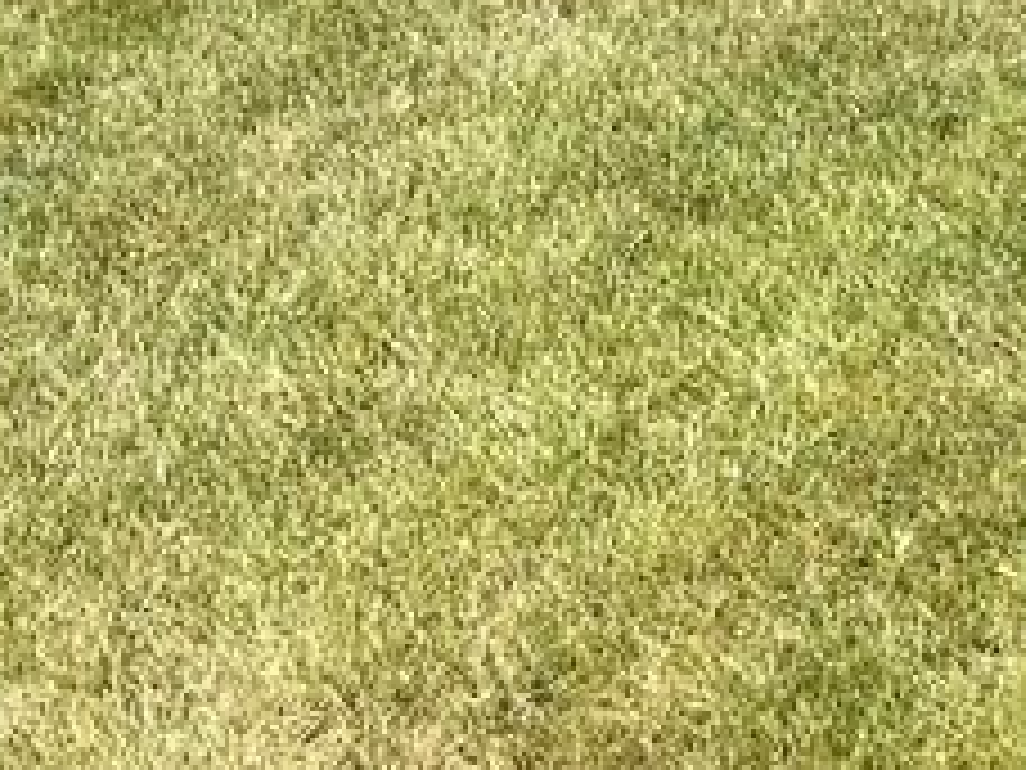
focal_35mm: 117
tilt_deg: -9.3
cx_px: 297
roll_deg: +4.0
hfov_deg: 16.8
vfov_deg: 11.3
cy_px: -815
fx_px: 3468
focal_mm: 5.1
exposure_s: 1/3344
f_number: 1.6
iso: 32
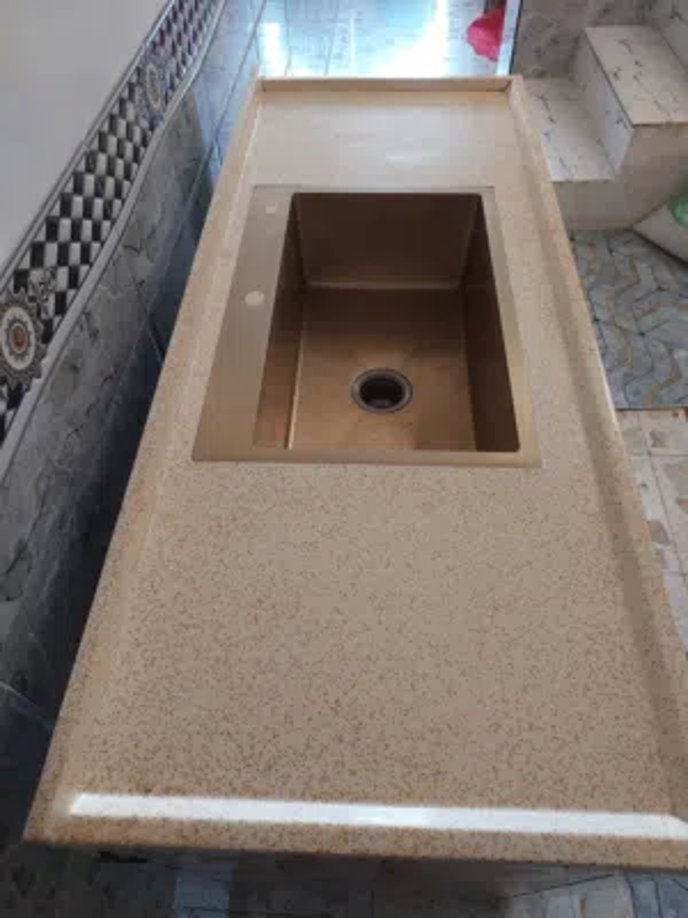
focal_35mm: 23
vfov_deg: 73.9
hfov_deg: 58.9
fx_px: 610
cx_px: 344
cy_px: 459
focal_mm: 5.06
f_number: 1.8
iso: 640
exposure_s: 1/50
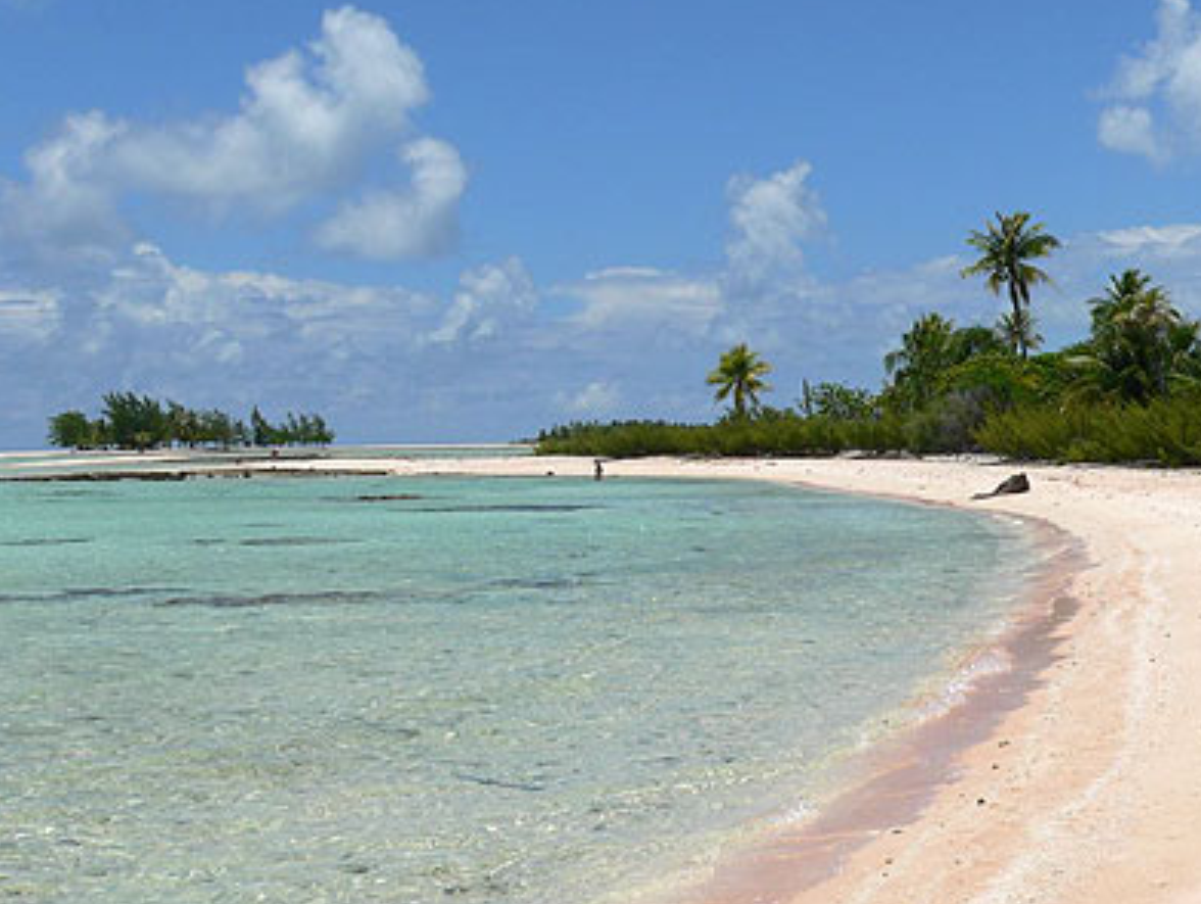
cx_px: 610
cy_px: 405
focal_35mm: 70
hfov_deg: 27.7
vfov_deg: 21.0
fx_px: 2432
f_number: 5.6
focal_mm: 10.2
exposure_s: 1/1000
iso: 80
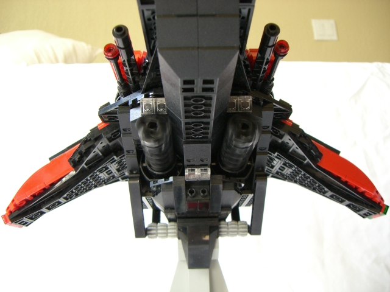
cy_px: 146
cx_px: 195
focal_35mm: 38
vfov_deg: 37.7
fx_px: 428
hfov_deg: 49.0
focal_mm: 6.2
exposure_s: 1/30
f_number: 2.7
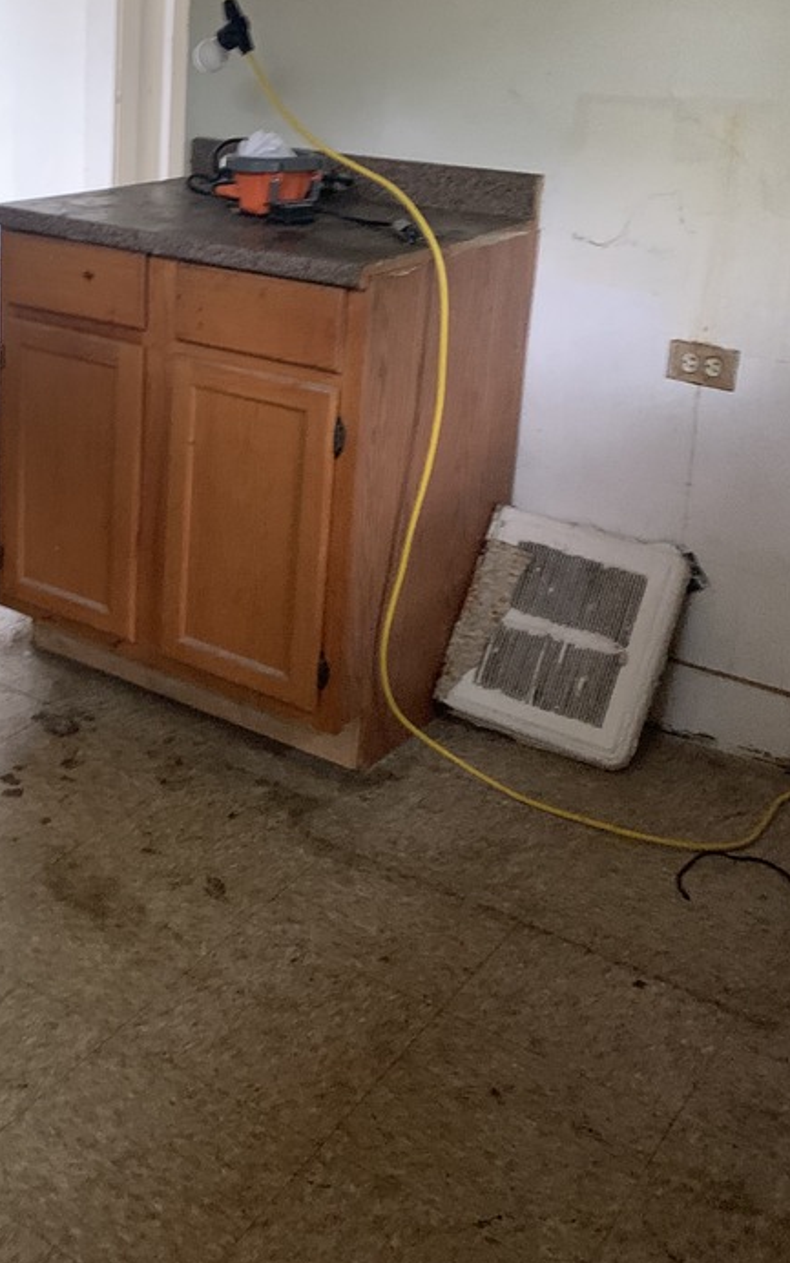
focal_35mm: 43
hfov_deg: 29.0
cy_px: 418
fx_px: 1480
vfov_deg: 45.5
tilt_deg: -13.5
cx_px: 117
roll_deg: +1.1
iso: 400
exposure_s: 1/32
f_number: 1.8
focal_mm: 4.25
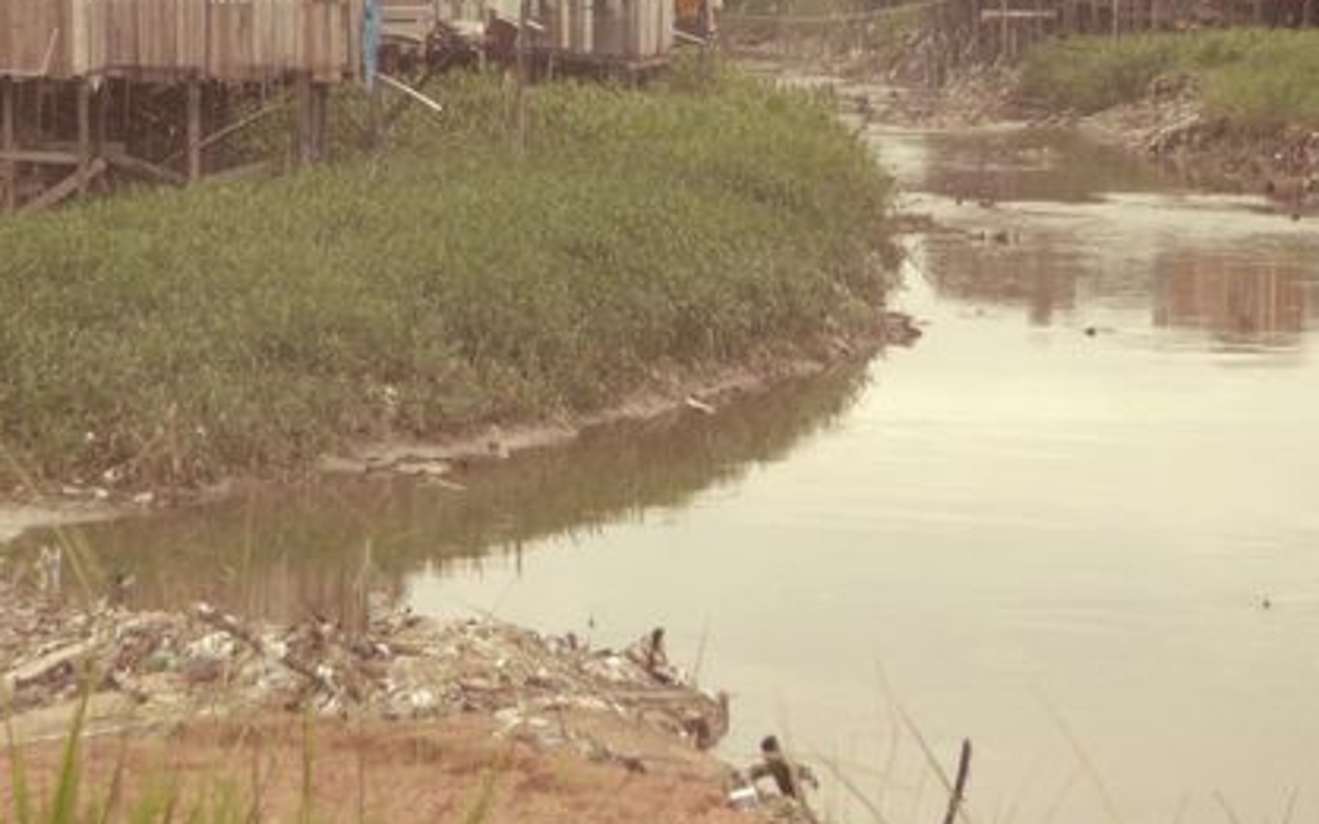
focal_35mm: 150
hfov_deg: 13.9
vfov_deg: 8.7
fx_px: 5391
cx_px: 467
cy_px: 167
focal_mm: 13.2
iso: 80
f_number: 4.6
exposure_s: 1/160
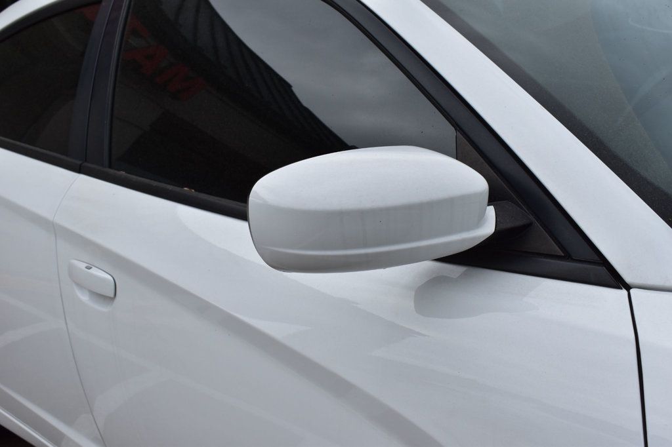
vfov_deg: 34.2
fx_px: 728
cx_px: 336
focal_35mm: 39
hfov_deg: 49.6
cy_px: 224
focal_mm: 26
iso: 400
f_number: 11
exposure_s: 1/400
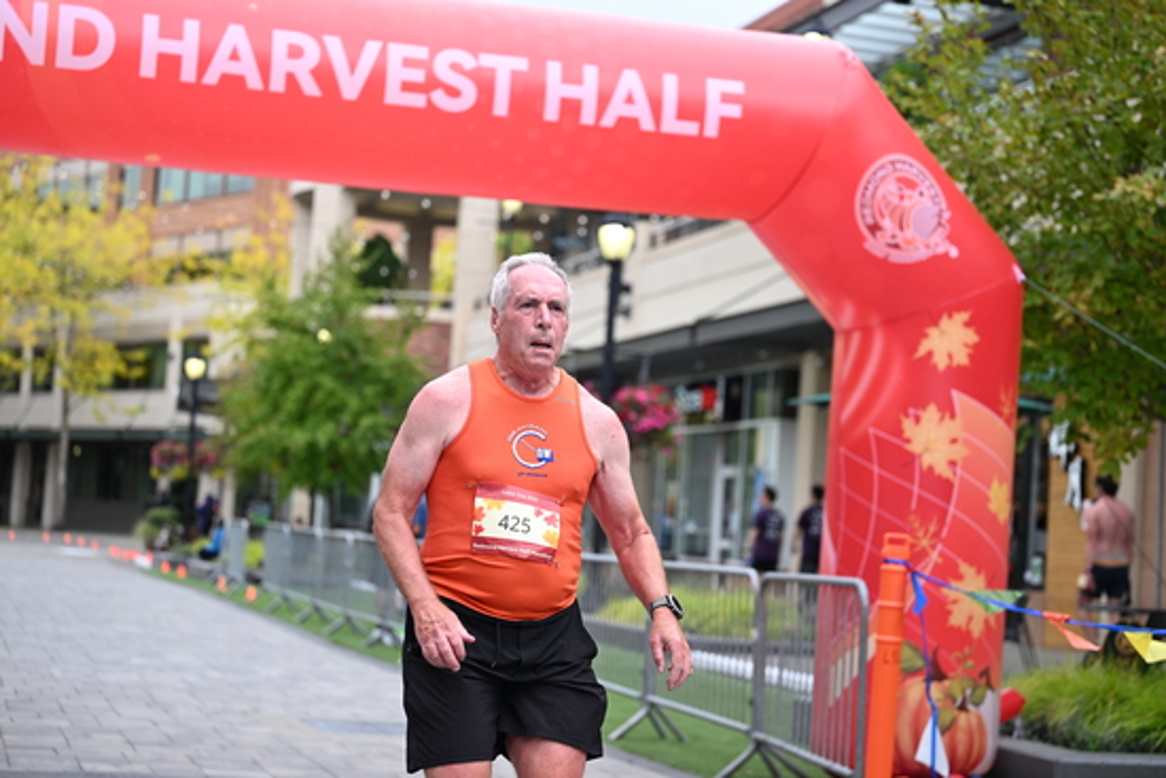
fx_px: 2268
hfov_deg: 28.8
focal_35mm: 70
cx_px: 583
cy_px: 389
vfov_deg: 19.5
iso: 640
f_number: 2.8
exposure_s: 1/2000
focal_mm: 70
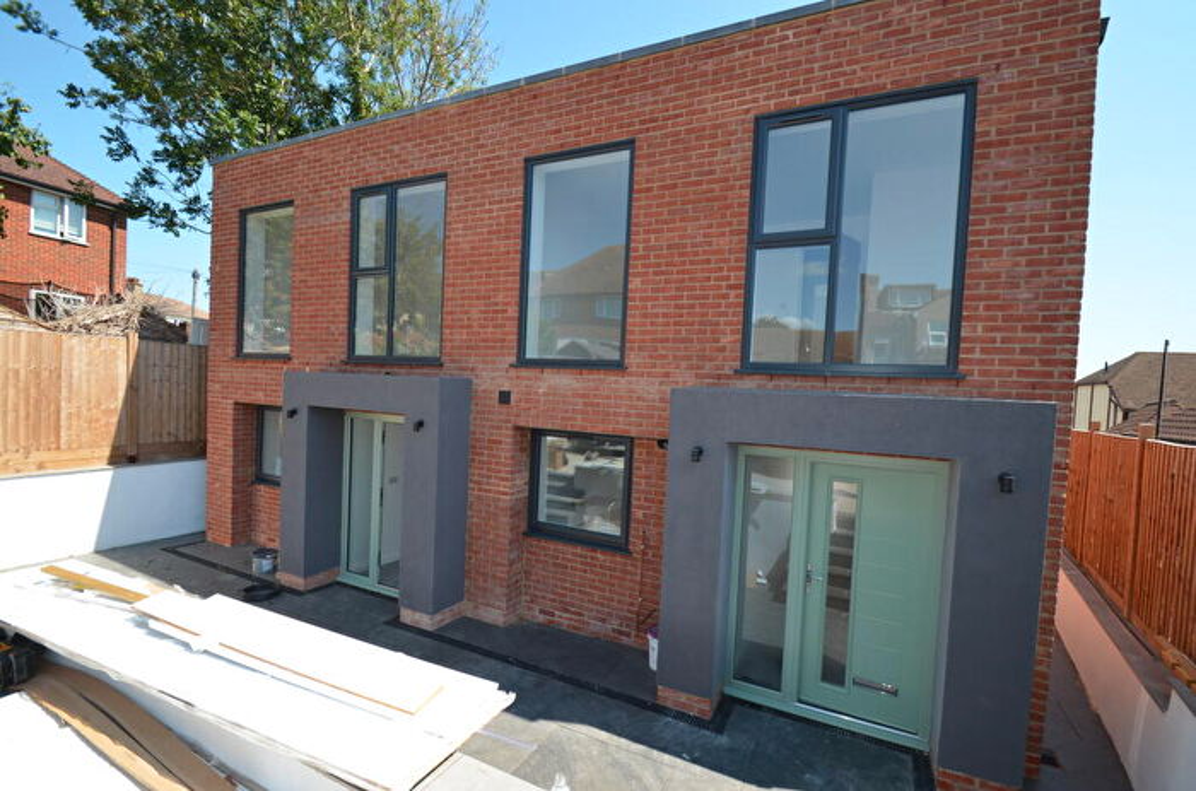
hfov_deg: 100.5
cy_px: 396
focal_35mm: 15
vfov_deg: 77.0
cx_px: 598
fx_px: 497
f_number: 5.6
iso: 100
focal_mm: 10
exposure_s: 1/200
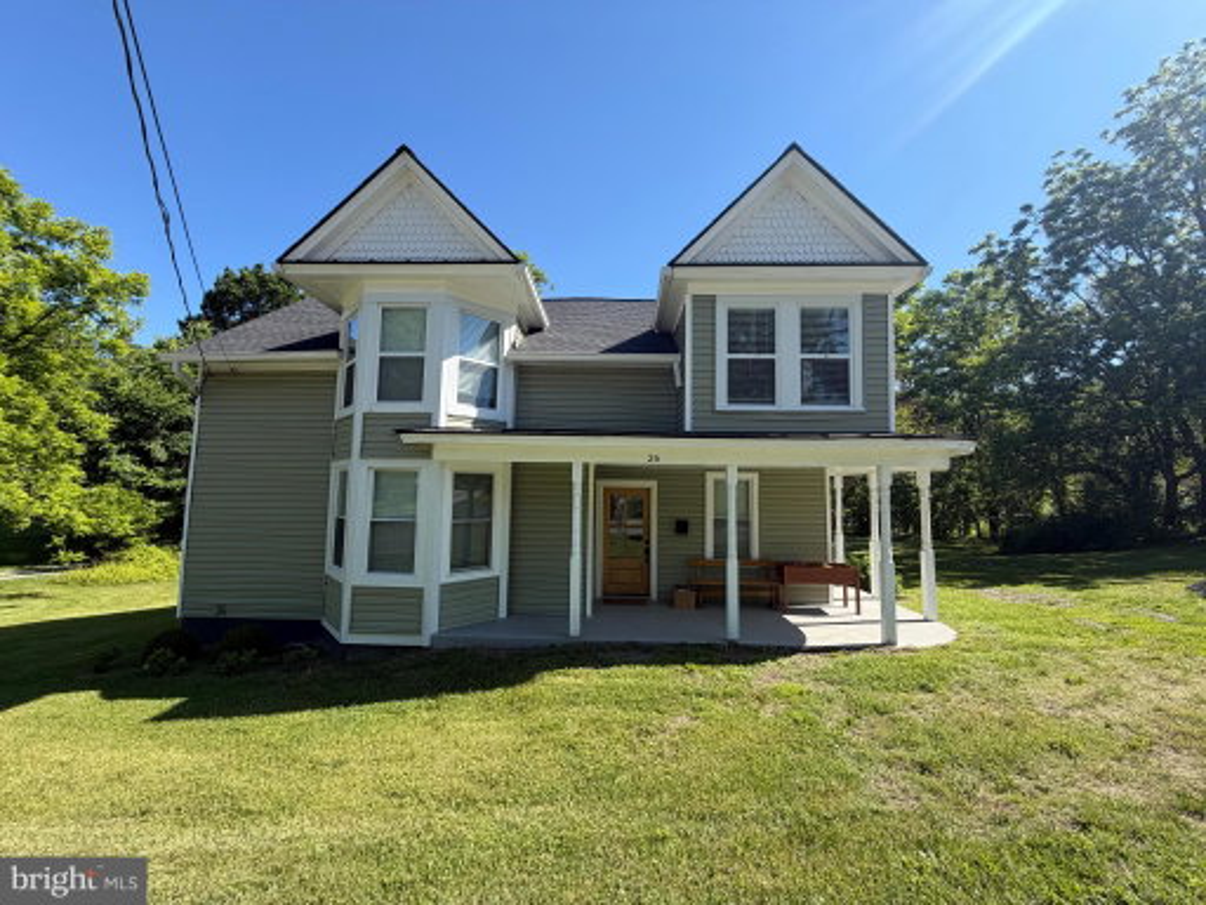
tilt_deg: +4.7
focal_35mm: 14
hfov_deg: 102.1
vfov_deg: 85.7
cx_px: 603
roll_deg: -1.1
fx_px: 488
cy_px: 452
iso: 40
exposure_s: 1/770
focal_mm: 2.22
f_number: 2.2
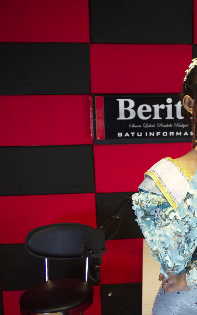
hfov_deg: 23.3
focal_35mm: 51
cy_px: 157
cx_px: 232
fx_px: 438
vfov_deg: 39.6
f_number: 5
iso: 400
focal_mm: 22
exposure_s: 1/40
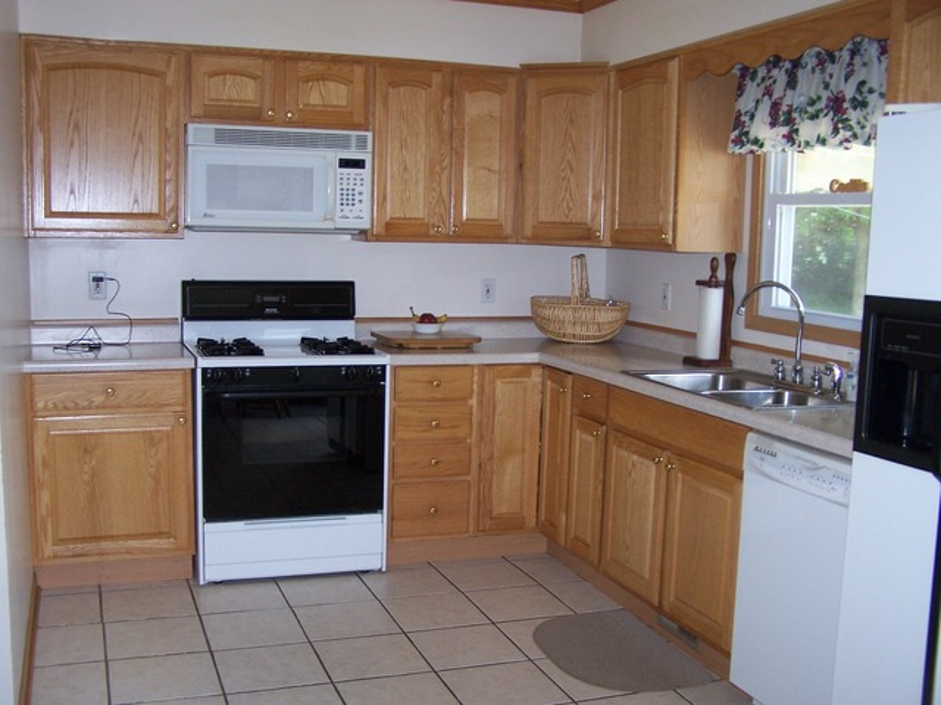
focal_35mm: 38
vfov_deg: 37.7
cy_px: 352
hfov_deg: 49.0
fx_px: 1033
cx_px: 470
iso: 140
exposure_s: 1/60
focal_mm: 6.3
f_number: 2.8
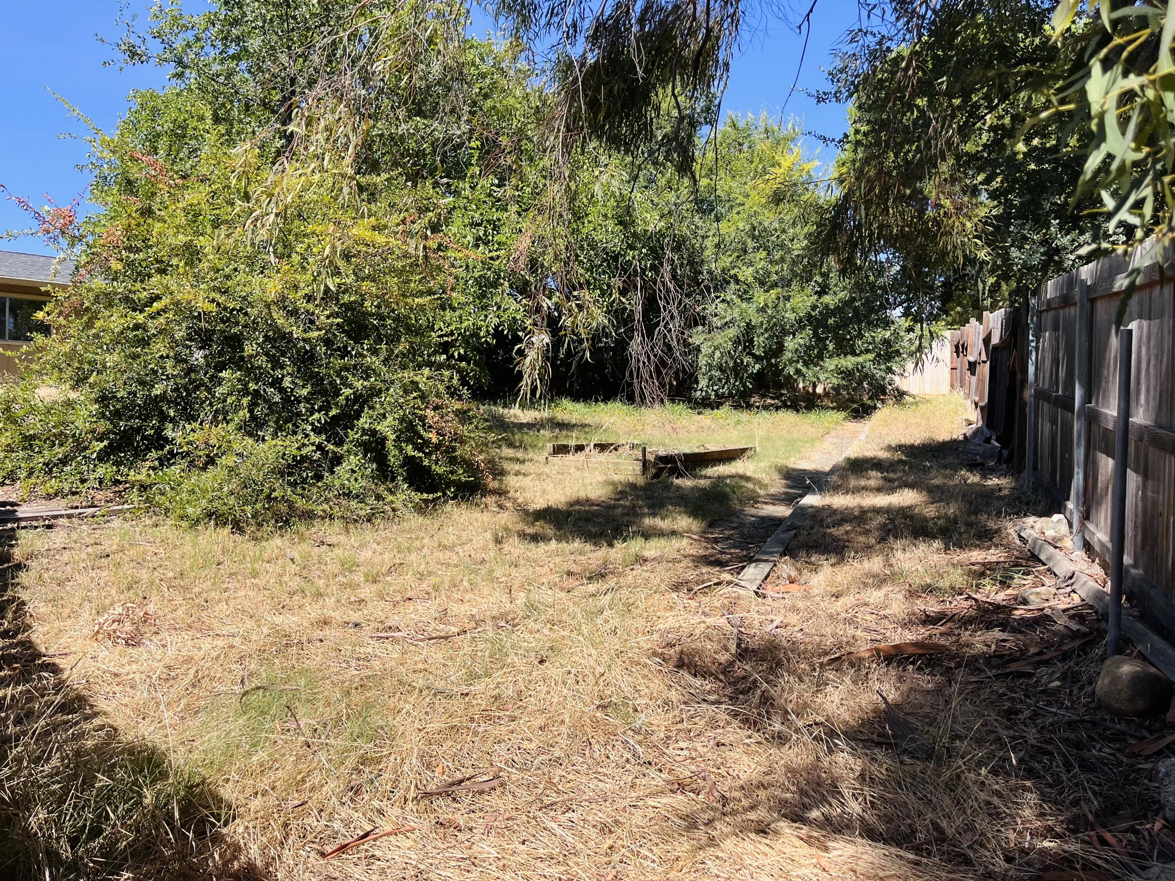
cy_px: 440
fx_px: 883
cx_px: 588
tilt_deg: -1.7
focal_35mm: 26
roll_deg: -0.6
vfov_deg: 53.1
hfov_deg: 67.3
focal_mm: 5.1
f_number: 1.6
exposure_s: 1/2137
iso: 50
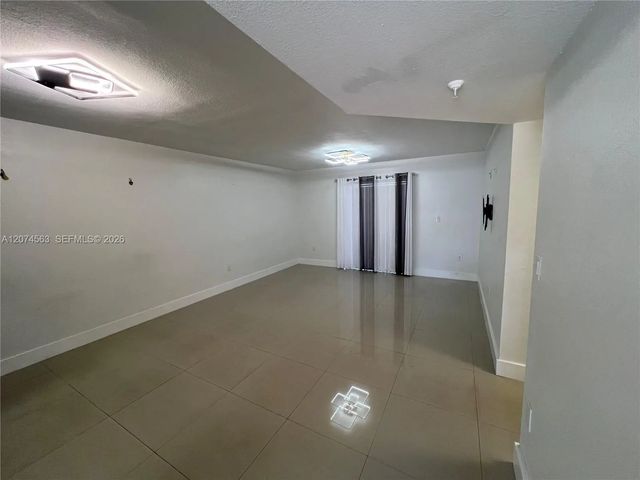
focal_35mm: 13
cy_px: 240
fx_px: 240
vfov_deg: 89.9
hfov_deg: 106.2
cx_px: 320
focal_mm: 1.57
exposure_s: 1/120
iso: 160
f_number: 1.8
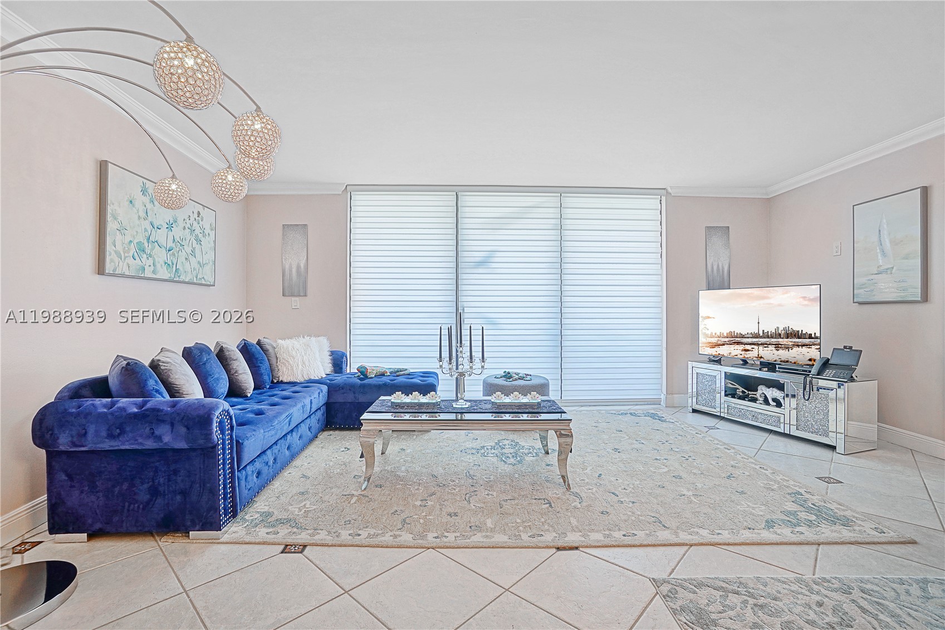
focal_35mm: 15
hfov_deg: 100.4
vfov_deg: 77.3
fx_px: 394
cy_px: 315
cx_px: 472
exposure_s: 1/13
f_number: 7.1
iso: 320
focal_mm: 10
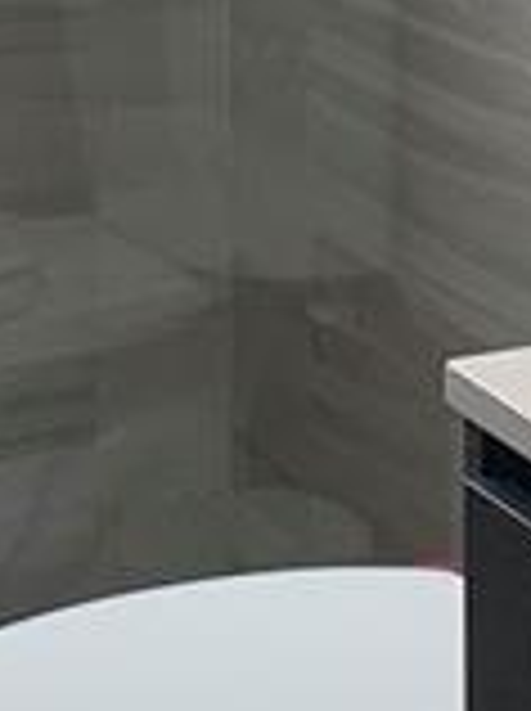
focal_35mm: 198
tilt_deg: -12.5
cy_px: -14
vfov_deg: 9.9
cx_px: 351
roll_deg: +0.2
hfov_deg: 7.5
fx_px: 4061
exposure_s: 1/120
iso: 32
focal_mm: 4.25
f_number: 1.8
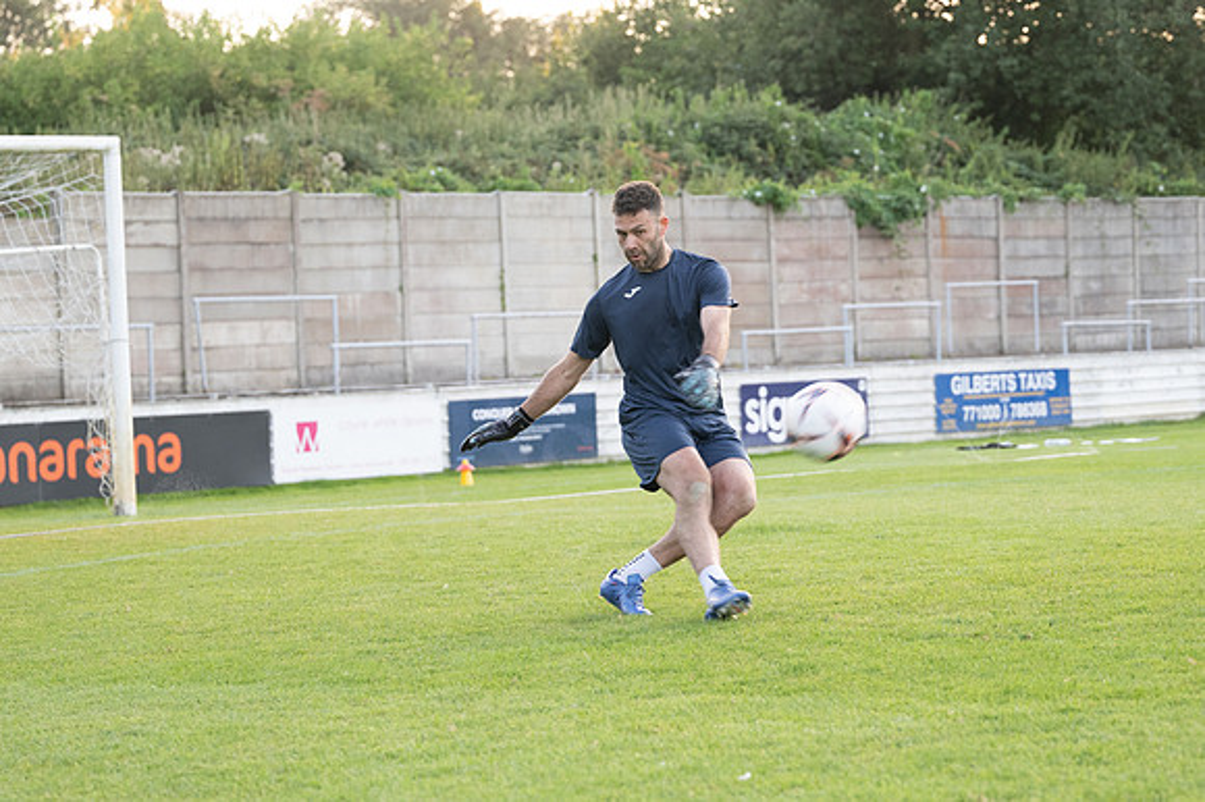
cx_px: 602
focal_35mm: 105
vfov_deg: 13.0
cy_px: 401
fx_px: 3512
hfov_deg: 19.5
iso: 1000
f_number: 3.2
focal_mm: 70
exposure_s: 1/400
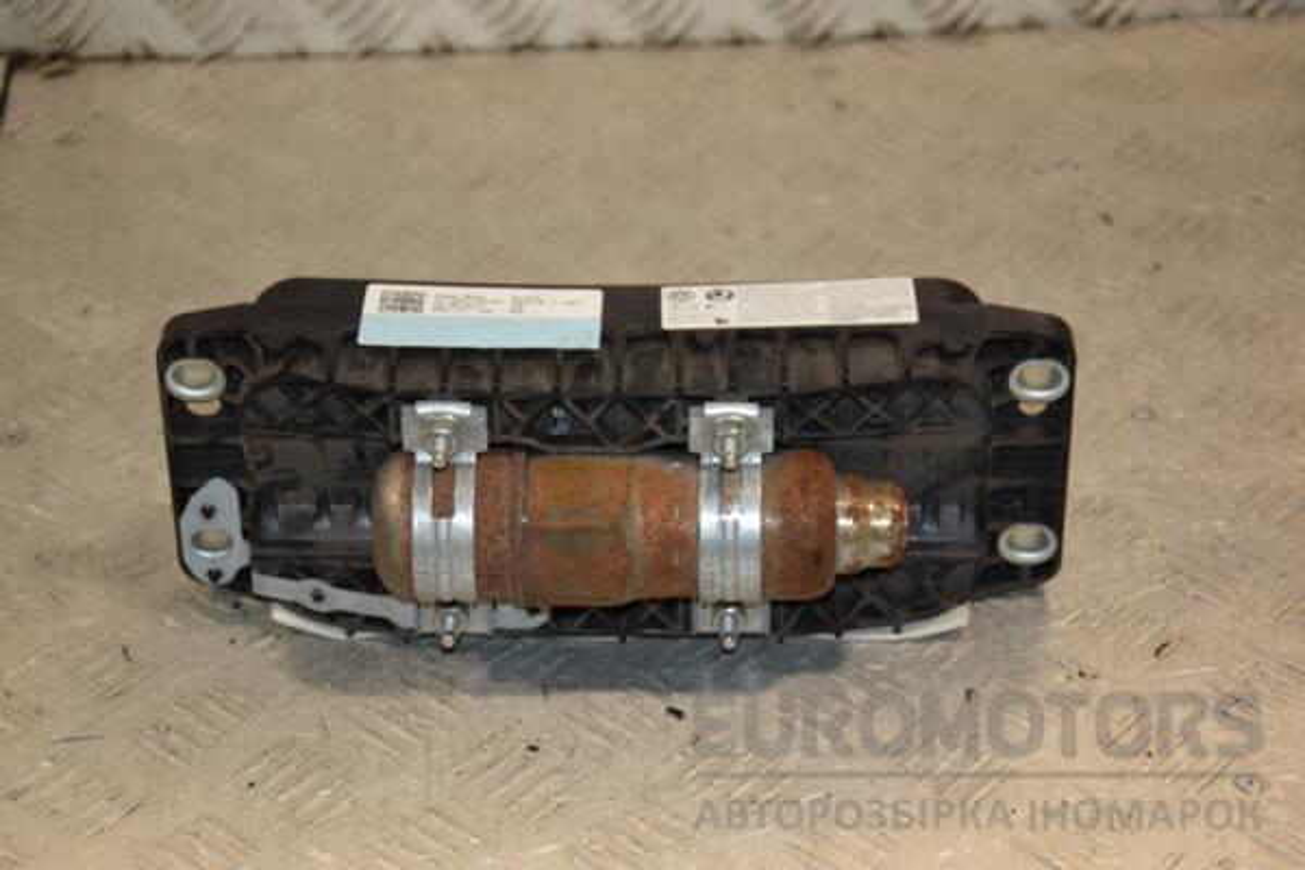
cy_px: 435
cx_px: 652
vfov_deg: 14.7
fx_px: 3371
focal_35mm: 93
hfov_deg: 21.9
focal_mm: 62
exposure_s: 1/200
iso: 800
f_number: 5.6
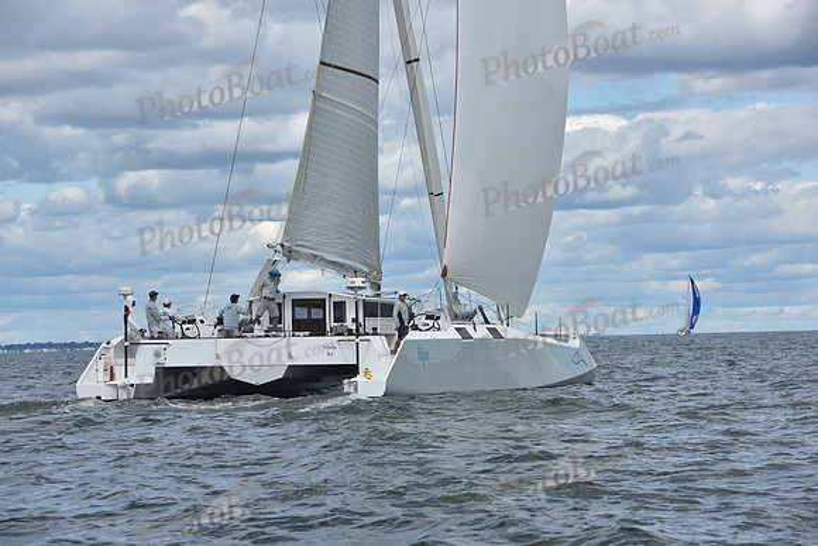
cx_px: 409
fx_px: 3182
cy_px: 273
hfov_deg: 14.7
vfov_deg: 9.8
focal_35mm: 140
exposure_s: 1/1000
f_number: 9
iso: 250
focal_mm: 140
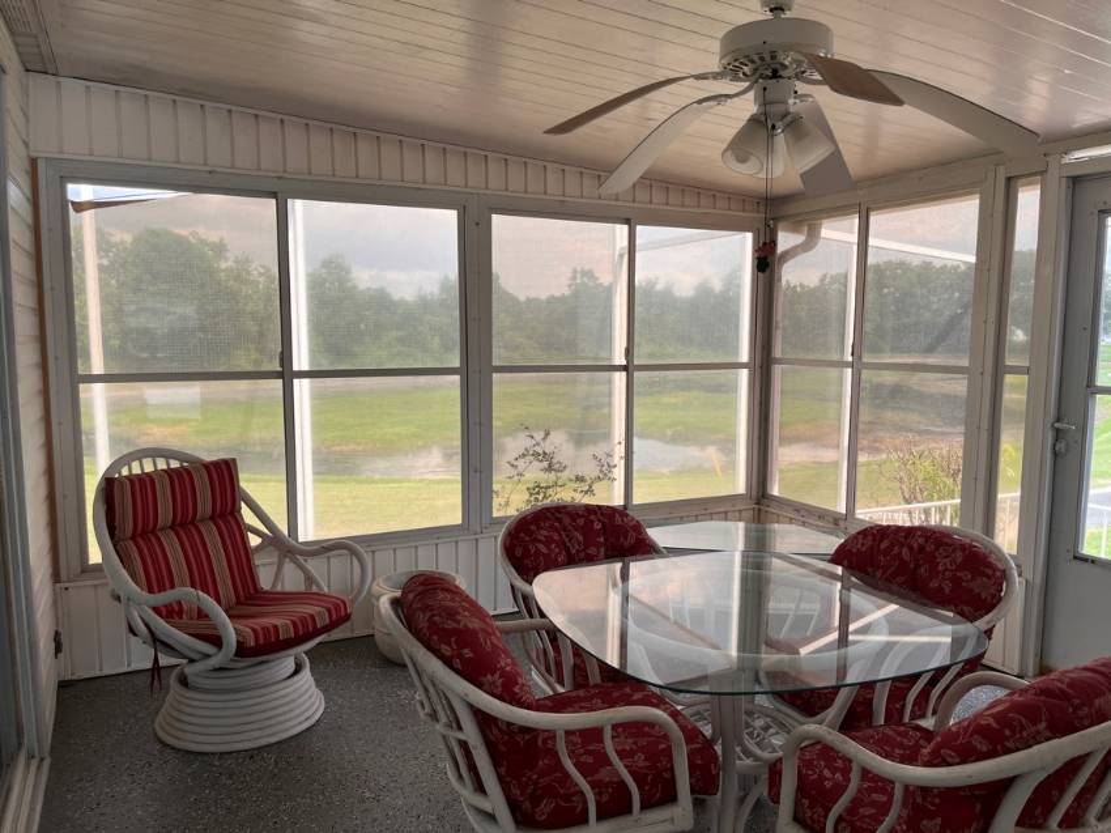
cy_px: 416
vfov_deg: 53.0
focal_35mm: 26
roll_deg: +0.4
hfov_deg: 67.3
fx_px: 834
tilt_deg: -5.8
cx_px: 556
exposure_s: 1/183
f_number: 1.6
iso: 40
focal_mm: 5.1
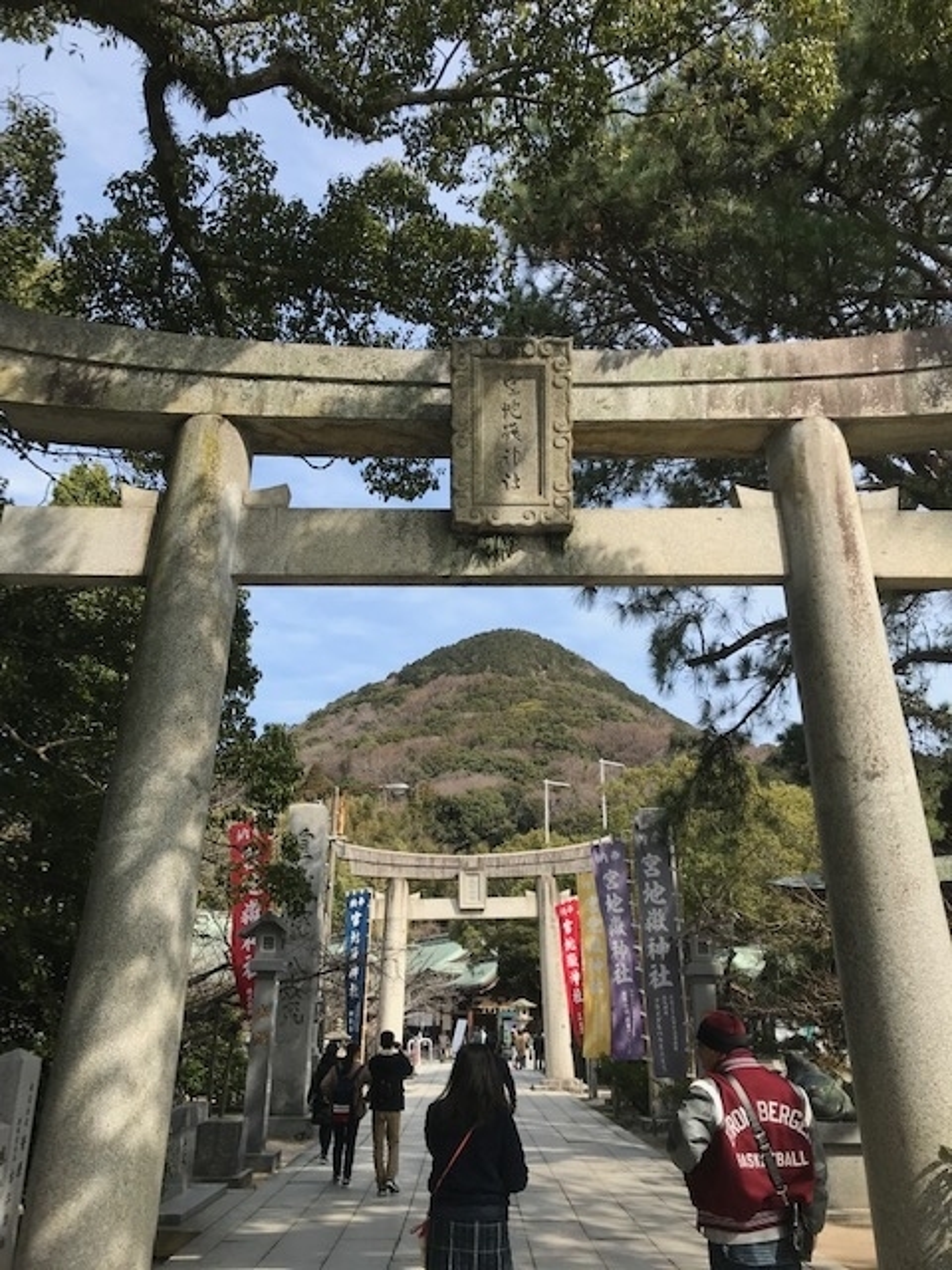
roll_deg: -0.2
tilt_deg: +23.2
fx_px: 1027
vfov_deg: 63.4
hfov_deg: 49.7
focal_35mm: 28
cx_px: 476
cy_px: 635
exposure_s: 1/1451
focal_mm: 3.99
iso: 20
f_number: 1.8
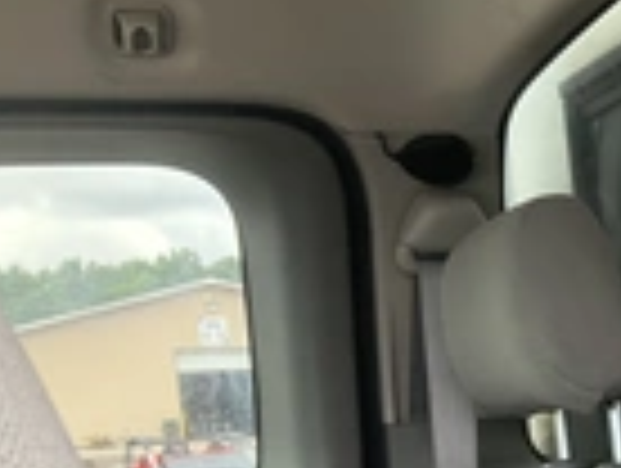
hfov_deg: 20.8
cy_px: 580
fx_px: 1510
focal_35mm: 84
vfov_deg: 16.8
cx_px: 846
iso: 64
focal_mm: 3
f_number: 1.8
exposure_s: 1/122
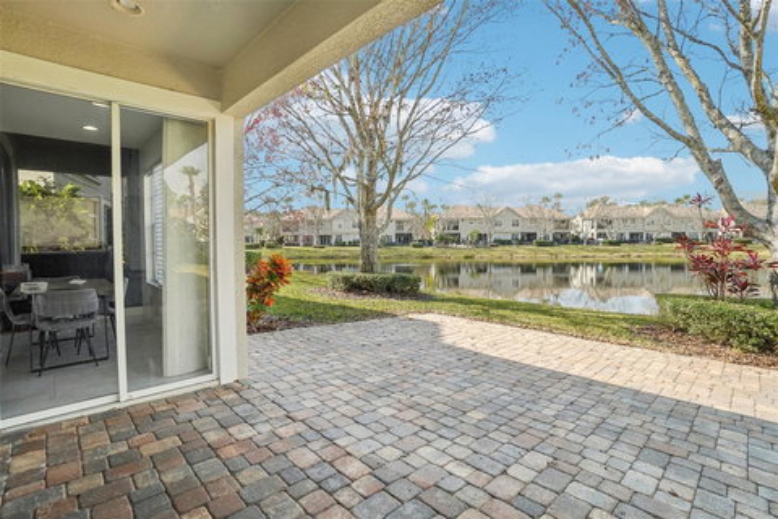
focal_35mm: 15
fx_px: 324
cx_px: 389
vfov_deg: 77.3
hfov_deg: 100.4
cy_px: 260
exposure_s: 1/200
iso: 400
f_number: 8
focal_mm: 10
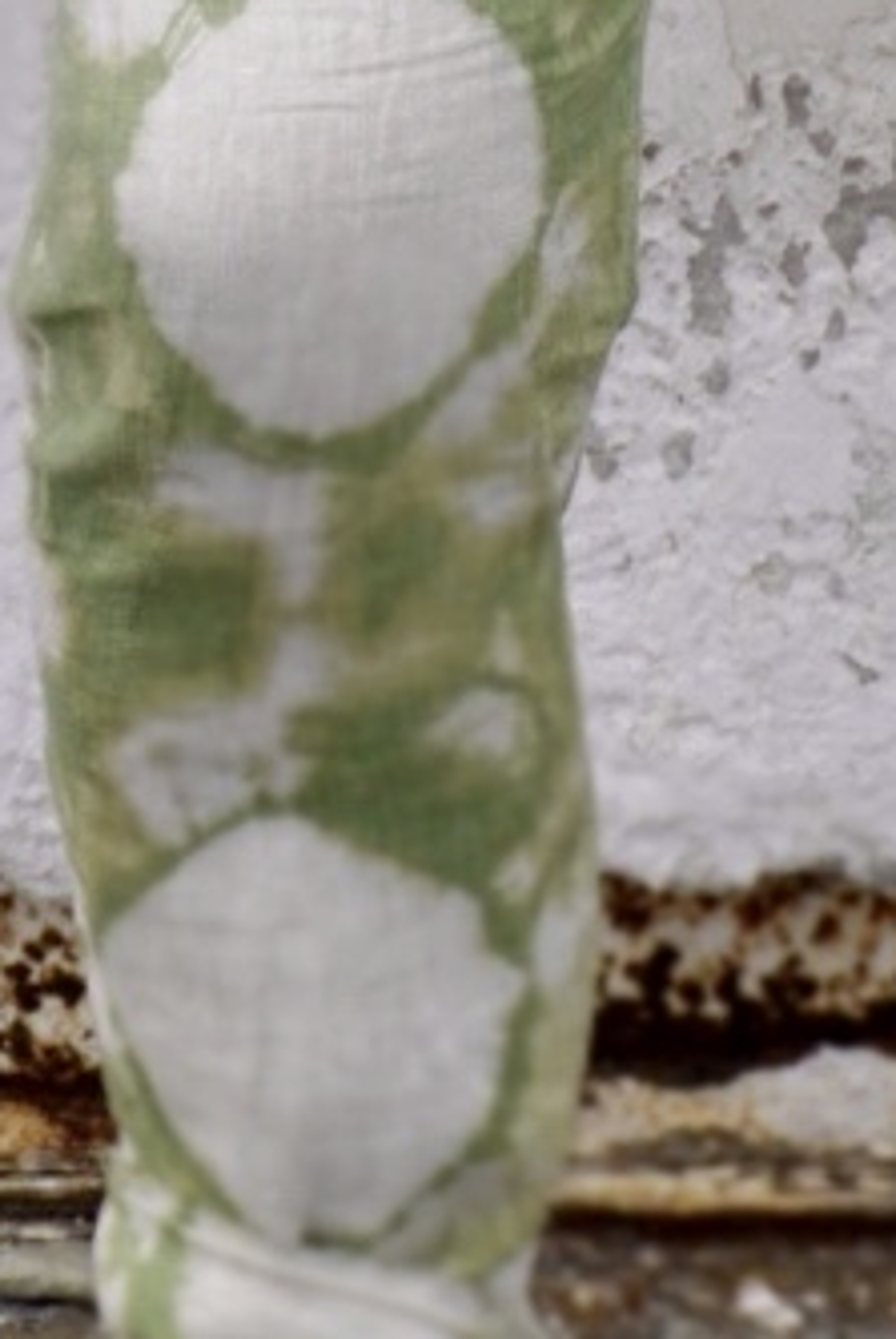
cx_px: 514
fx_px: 12185
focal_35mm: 327
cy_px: -1556
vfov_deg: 6.1
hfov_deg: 4.2
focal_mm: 45
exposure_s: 1/800
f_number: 5.6
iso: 100
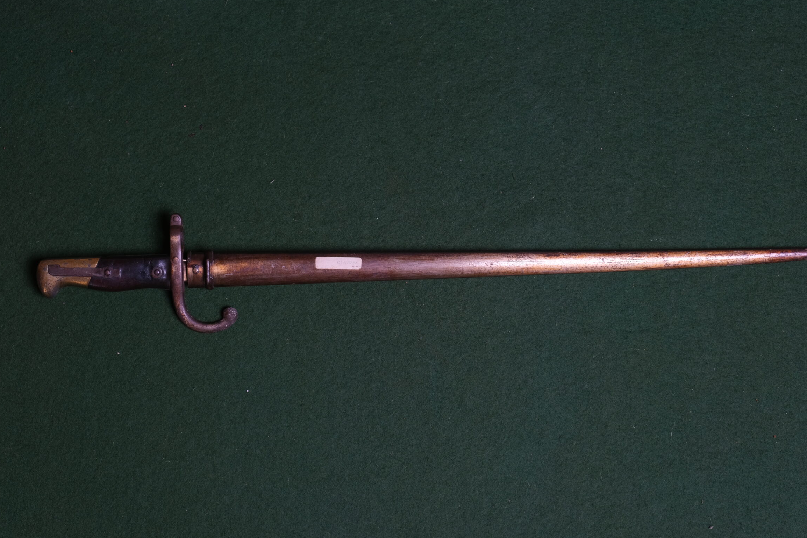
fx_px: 1592
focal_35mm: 71
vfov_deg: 19.2
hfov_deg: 28.5
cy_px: 283
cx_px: 415
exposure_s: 1/160
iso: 320
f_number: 5.6
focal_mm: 42.7
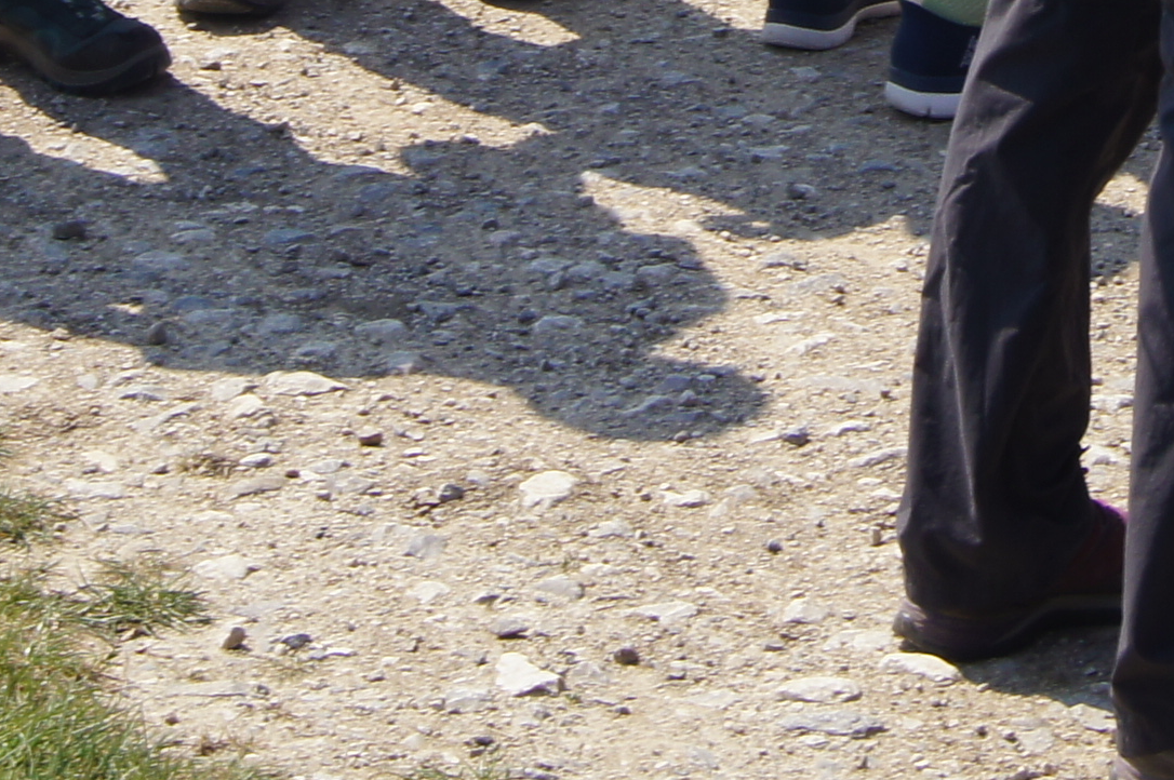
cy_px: -723
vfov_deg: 7.0
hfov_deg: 10.8
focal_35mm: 190
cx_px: 996
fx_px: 6190
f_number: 13
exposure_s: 1/100
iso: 100
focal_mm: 28
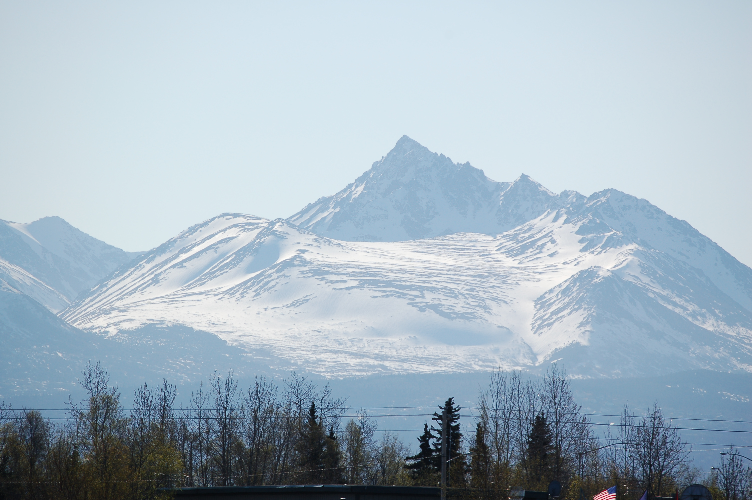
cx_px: 376
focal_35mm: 300
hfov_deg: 6.9
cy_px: 250
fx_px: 6261
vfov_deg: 4.6
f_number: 8
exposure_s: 1/1000
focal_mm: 200
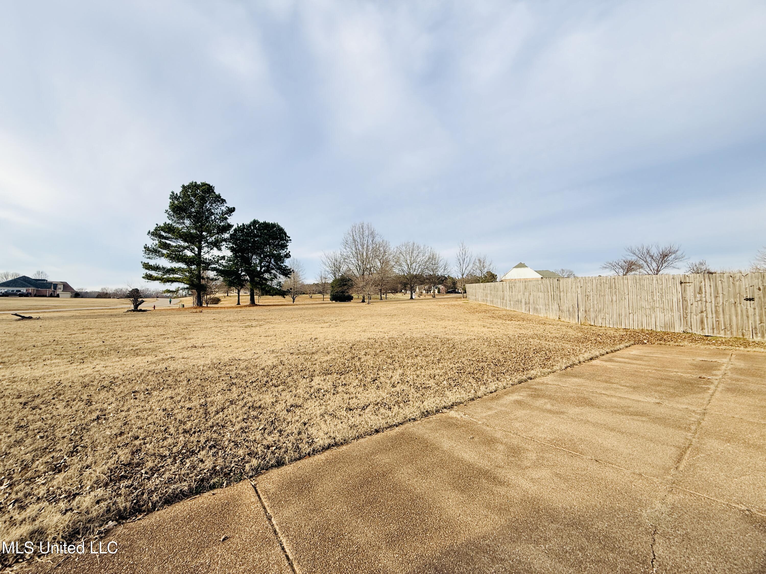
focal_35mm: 14
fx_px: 310
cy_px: 287
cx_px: 383
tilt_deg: +3.9
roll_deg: -0.4
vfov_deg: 85.7
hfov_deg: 102.1
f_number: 2.2
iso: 50
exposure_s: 1/853
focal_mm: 2.22
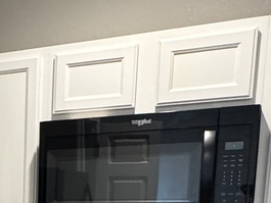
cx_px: -120
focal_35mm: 76
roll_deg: +0.6
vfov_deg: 17.7
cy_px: 292
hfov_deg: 21.9
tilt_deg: -9.3
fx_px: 595
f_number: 2.2
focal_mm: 2.22
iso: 400
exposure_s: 1/60
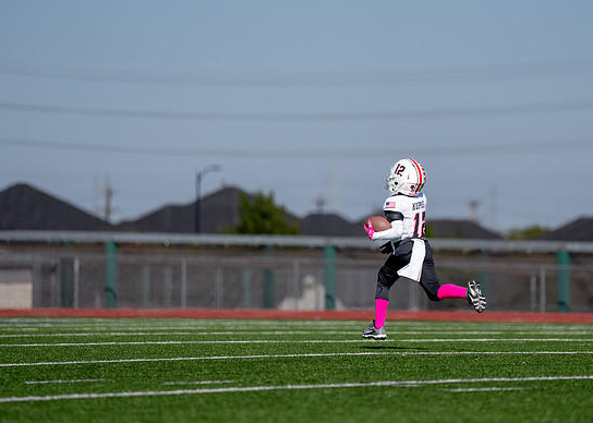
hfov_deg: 7.1
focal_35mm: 283
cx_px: 389
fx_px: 4764
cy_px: 200
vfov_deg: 5.1
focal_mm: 200
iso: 160
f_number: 2.8
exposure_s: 1/4000
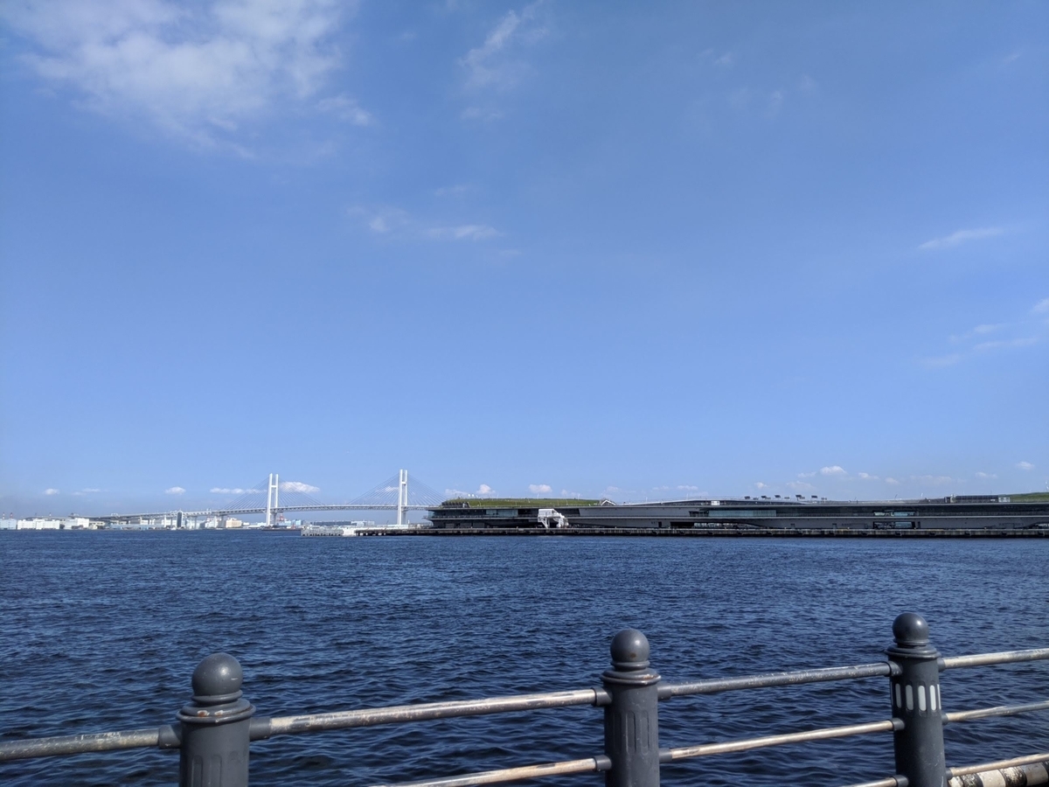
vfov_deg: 51.4
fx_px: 818
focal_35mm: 27
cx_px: 524
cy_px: 394
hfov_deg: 65.3
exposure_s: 1/3356
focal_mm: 4.44
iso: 63
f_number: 1.8
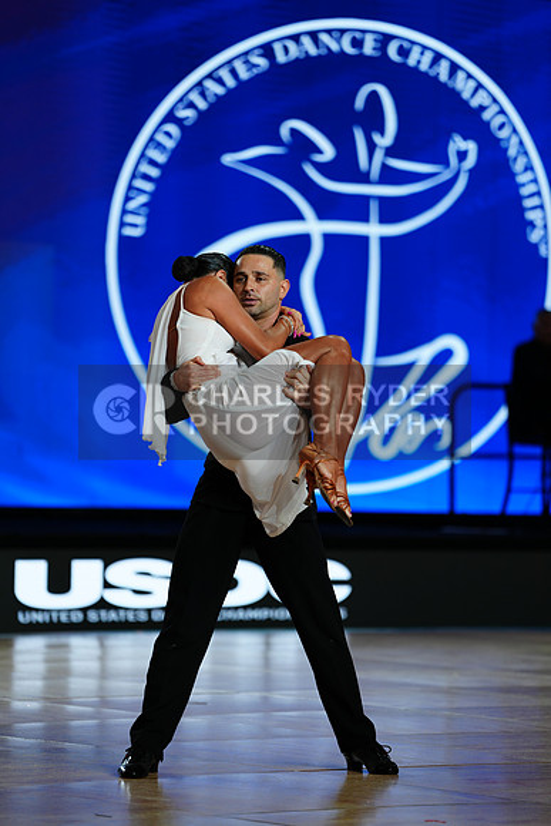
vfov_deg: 12.5
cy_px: 413
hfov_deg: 8.4
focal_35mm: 164
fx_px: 3763
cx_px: 276
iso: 200
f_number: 2.8
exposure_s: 1/400
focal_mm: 164
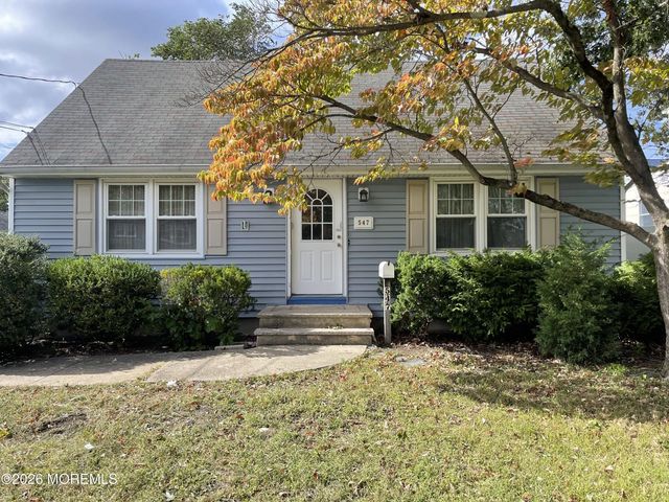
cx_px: 334
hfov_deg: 69.4
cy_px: 251
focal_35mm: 25
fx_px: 483
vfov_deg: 54.9
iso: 32
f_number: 1.6
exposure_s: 1/1294
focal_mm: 5.1
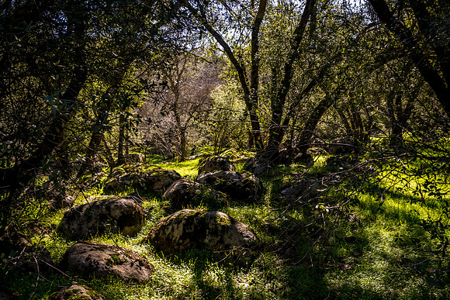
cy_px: 150
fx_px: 413
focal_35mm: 33
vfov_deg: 40.0
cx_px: 225
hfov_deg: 57.2
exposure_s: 1/8
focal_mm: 33
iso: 64
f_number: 9
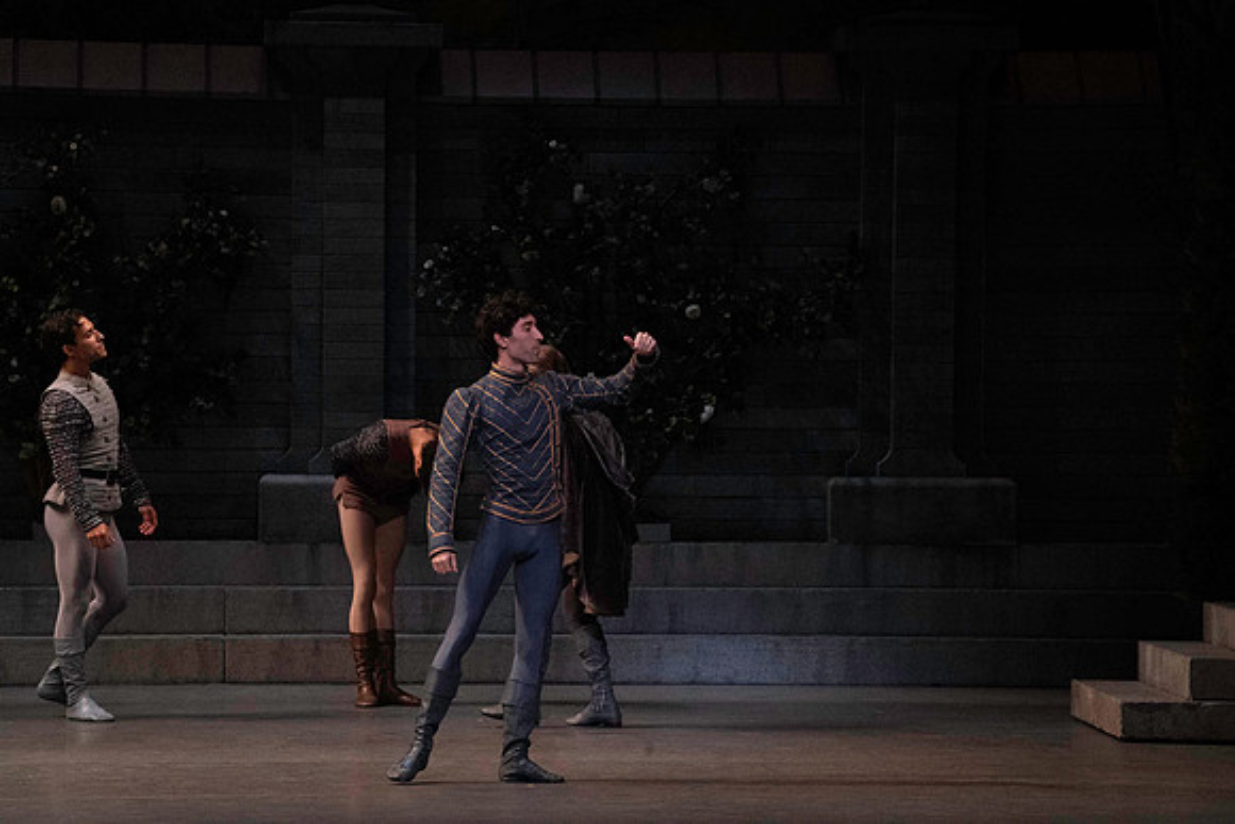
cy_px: 412
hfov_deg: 11.2
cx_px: 618
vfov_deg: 7.5
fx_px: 6313
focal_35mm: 184
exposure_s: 1/400
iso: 16000
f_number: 11
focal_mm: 184
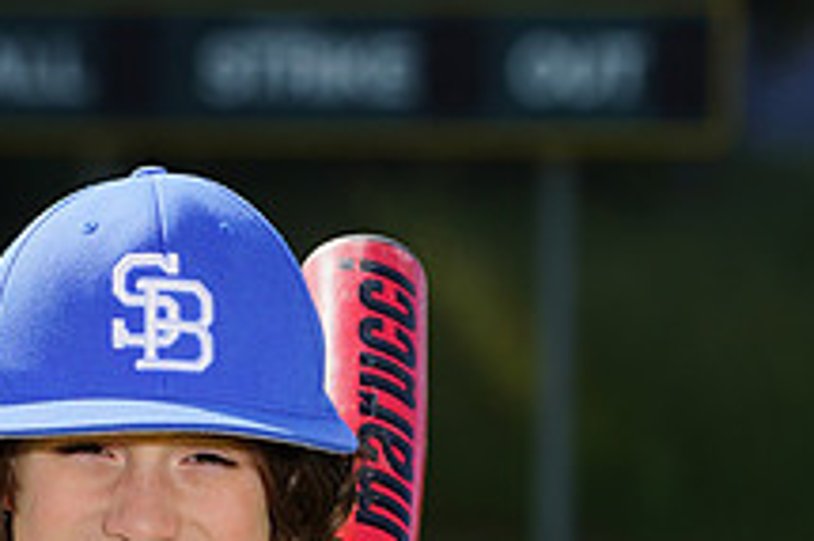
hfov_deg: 3.6
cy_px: 685
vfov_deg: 2.4
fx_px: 12923
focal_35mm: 572
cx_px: 142
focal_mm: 212
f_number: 9
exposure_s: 1/250
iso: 100
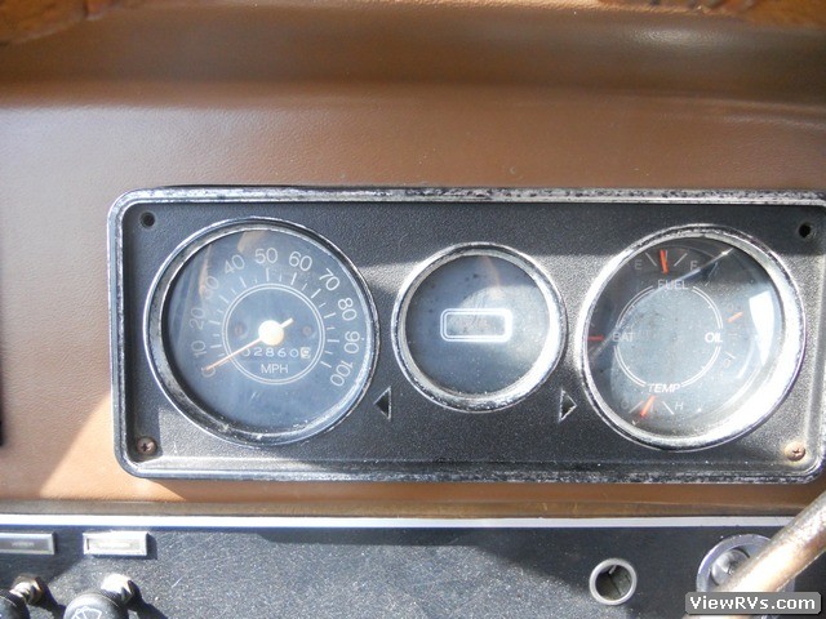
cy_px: 310
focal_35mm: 27
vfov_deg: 51.4
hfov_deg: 65.3
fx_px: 644
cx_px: 413
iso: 320
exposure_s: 1/125
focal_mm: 4.9
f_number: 3.2
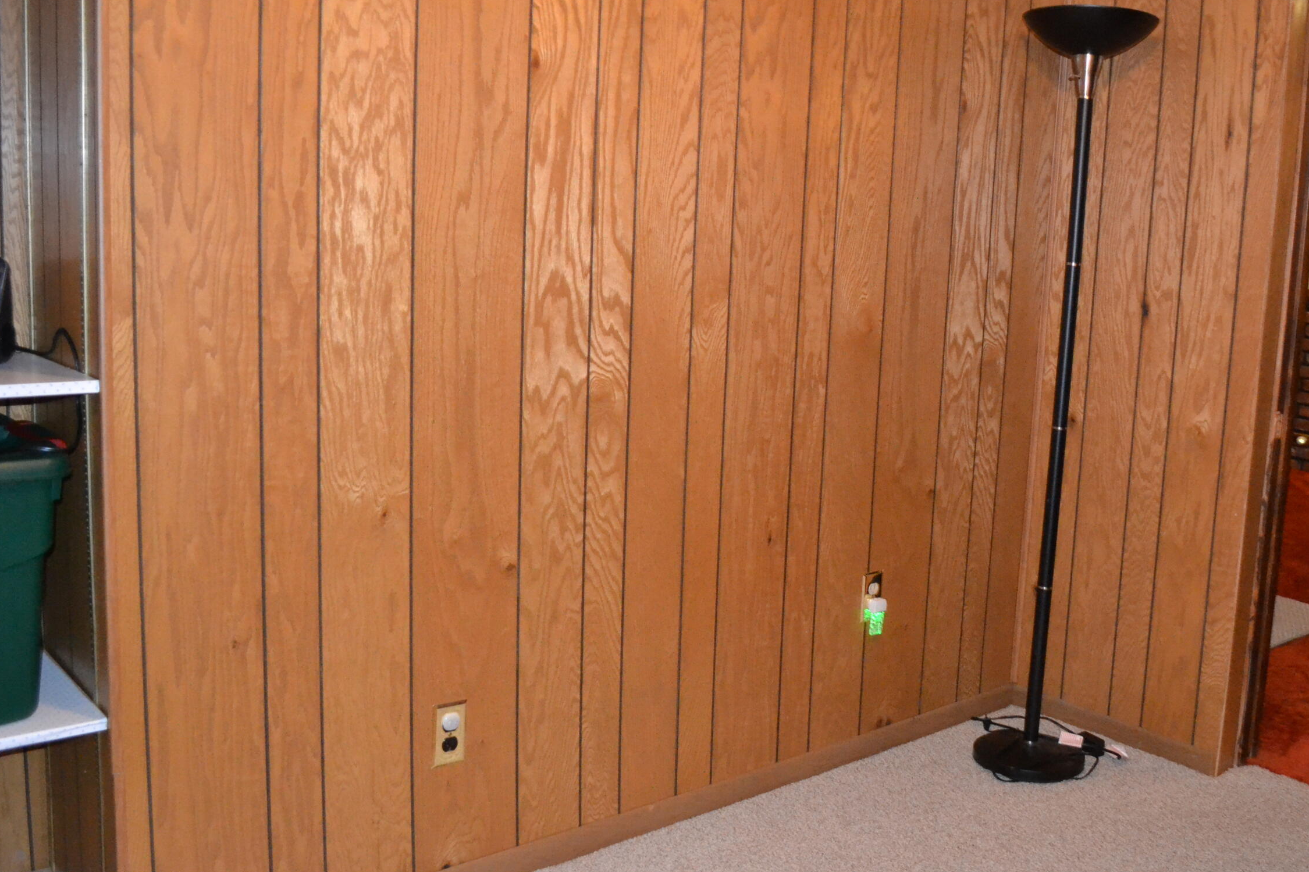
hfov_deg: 52.8
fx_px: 1309
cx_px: 782
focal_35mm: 36
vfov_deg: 36.8
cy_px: 359
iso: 3200
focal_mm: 18
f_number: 3.5
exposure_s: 1/60
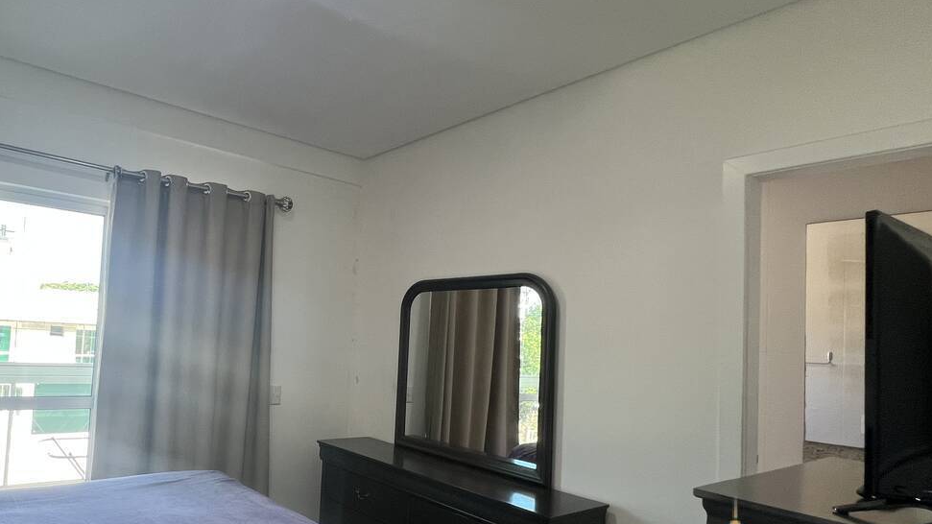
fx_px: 519
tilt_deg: +2.5
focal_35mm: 21
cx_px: 291
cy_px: 313
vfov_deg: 53.2
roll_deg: -2.9
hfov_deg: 80.3
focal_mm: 1.57
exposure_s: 1/99
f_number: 1.8
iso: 100
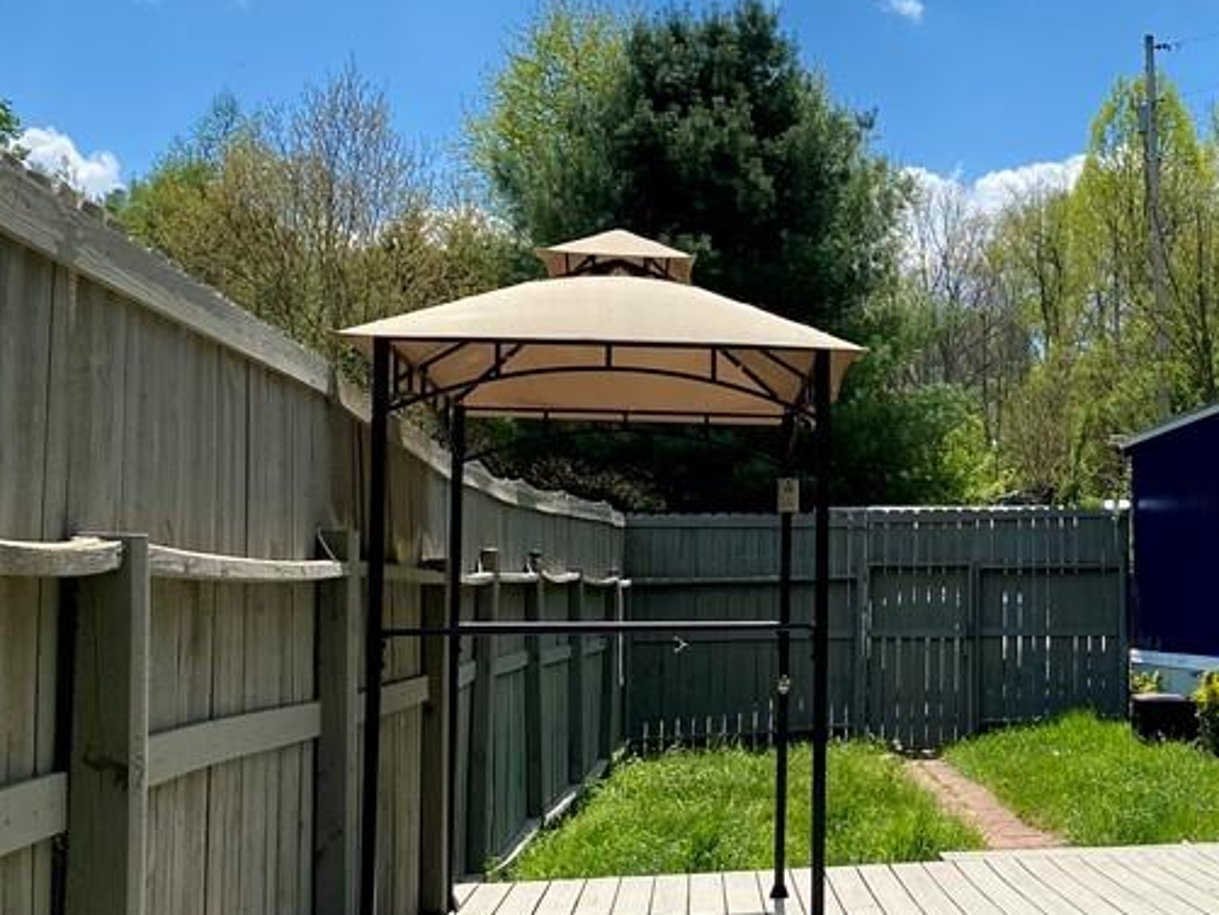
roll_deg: -0.6
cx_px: 1197
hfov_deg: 33.3
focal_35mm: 53
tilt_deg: +3.7
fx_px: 1867
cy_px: 519
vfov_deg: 27.5
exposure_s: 1/3731
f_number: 1.8
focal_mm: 4.25
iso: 32
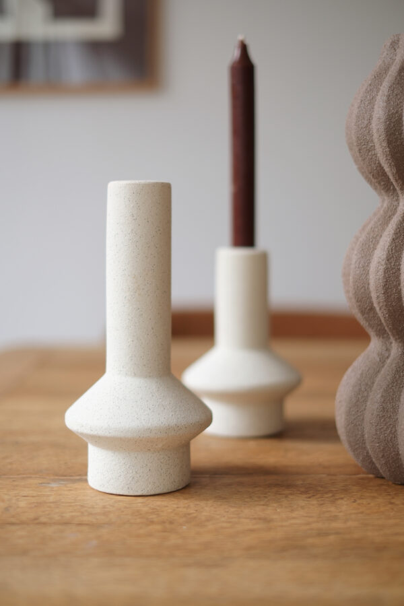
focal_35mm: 53
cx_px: 202
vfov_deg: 37.5
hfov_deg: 25.5
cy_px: 303
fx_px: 892
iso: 200
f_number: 2.8
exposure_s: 1/52
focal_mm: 35
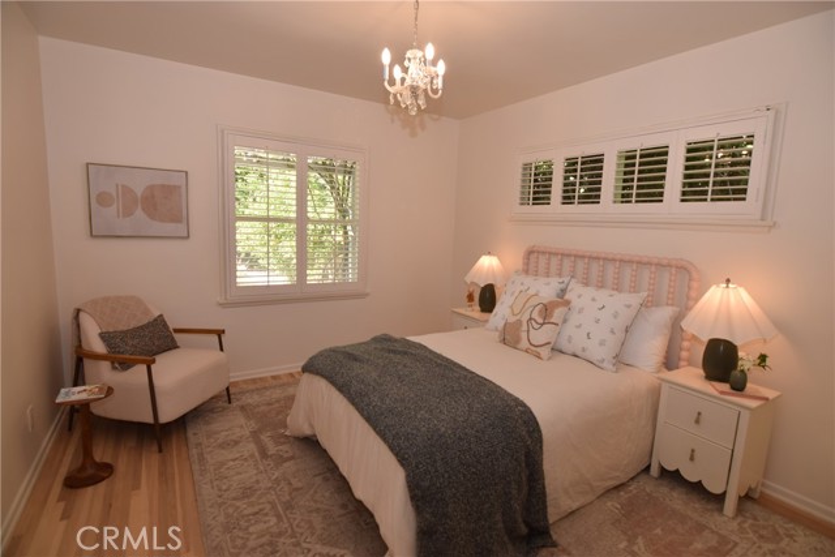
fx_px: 383
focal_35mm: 16
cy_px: 278
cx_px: 418
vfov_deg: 72.1
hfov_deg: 95.0
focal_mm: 11
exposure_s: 1/60
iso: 100
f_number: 4
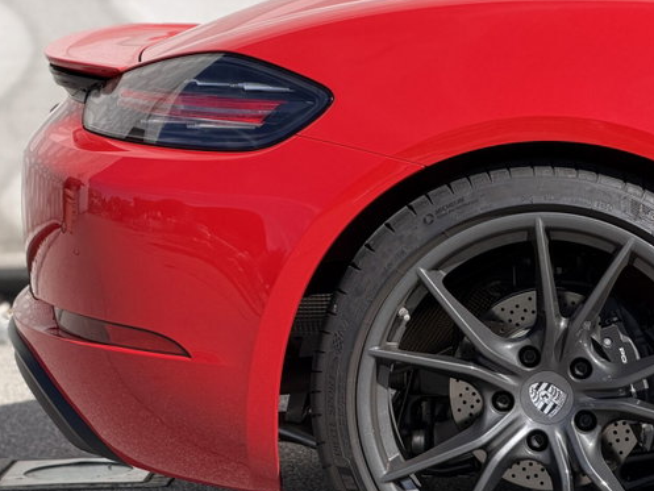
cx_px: 491
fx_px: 3893
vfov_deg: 7.2
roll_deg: +2.3
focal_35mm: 206
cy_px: 215
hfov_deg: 9.6
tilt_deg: -6.0
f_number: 2.8
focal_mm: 16.89
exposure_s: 1/638
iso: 32
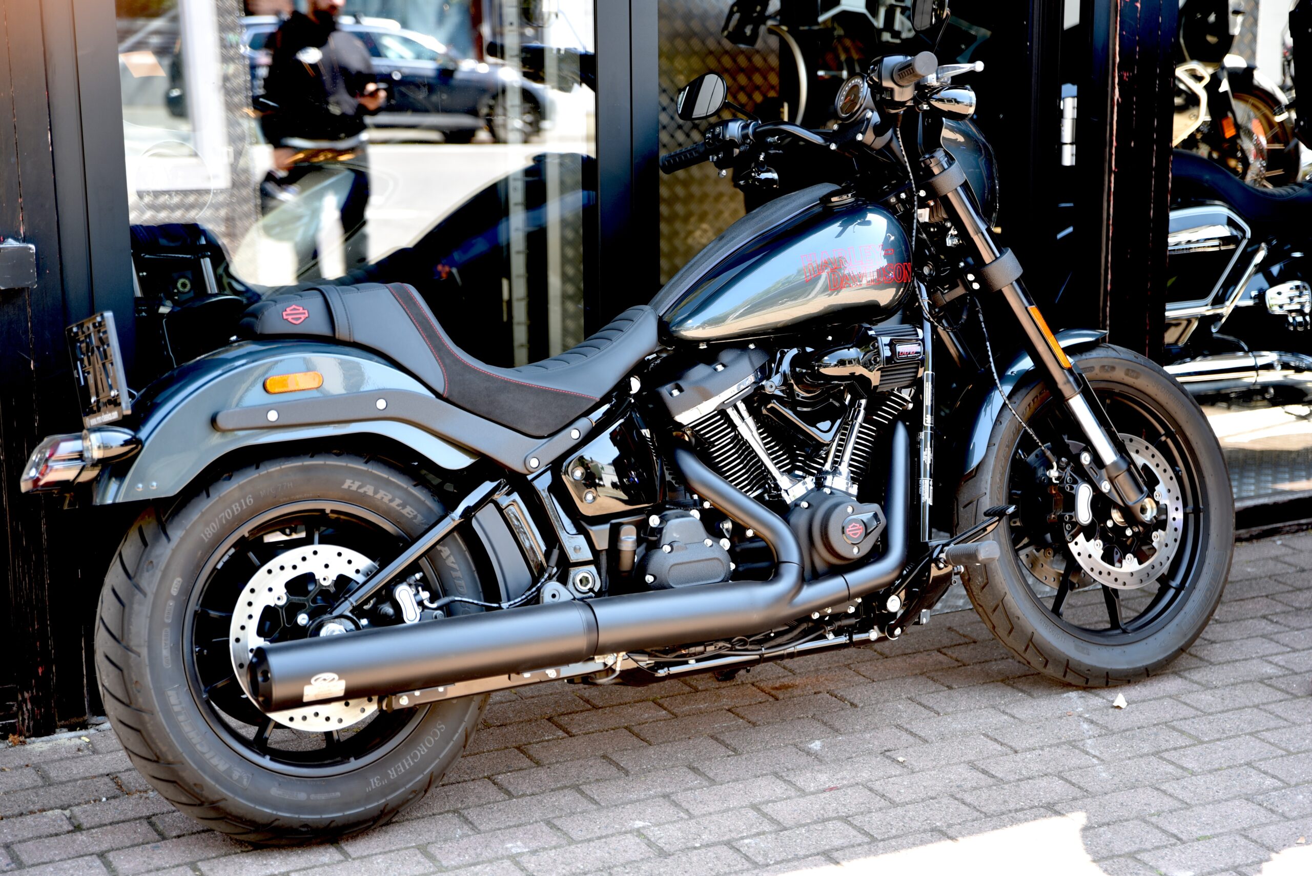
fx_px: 2260
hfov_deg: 32.4
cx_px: 656
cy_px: 438
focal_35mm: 62
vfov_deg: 21.9
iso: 100
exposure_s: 1/60
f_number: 2.8
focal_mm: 62
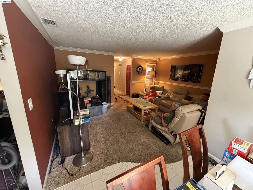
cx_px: 126
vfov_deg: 85.7
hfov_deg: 102.1
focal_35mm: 14
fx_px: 102
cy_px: 95
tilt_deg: -14.2
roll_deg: -0.7
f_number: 2.2
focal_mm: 2.22
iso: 640
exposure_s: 1/60
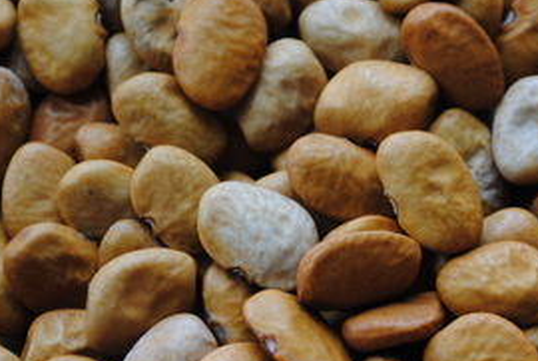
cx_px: 373
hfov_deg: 10.2
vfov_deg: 6.8
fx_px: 3024
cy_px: 200
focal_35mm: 202
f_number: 5.6
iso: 400
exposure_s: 1/50
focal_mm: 52
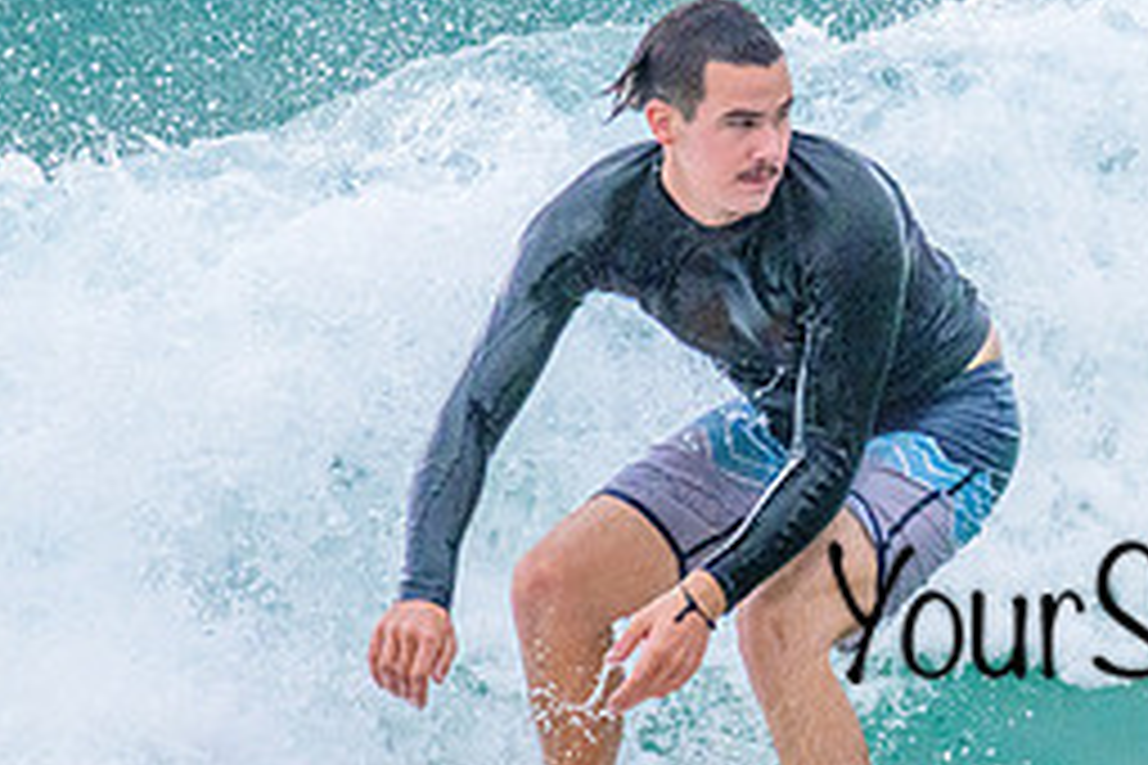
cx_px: 1383
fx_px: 65622
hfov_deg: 1.0
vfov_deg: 0.7
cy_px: 479
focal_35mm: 2058
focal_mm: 800
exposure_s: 1/2000
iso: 4500
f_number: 11
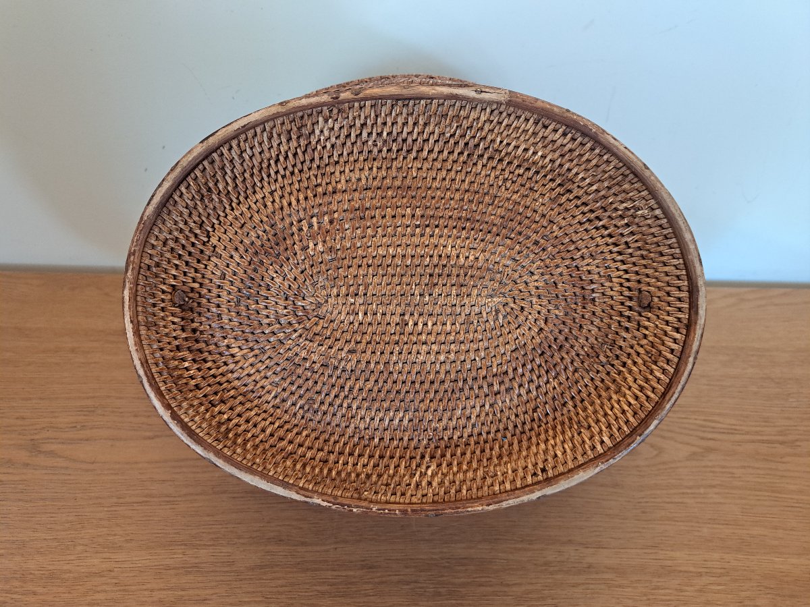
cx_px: 405
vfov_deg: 56.8
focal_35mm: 24
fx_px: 562
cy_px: 304
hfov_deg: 71.6
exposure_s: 1/50
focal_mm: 5.23
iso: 320
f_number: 1.8
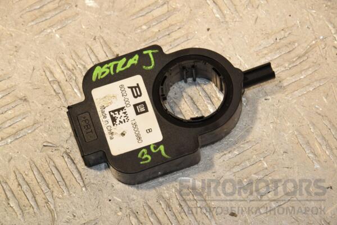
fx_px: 1474
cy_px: 112
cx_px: 168
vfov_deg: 8.7
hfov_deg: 13.0
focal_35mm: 158
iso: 800
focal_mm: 105
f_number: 9
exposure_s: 1/200
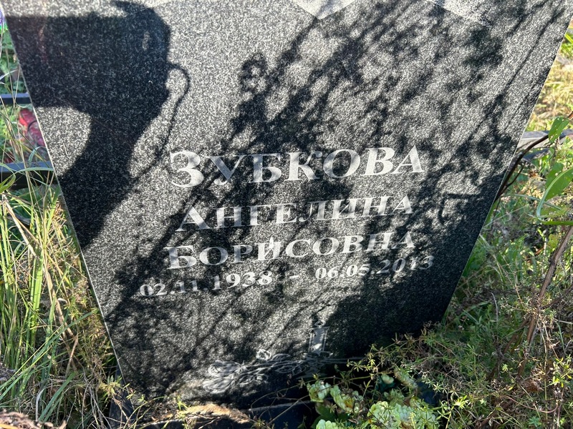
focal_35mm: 26
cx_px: 286
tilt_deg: -38.0
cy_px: 214
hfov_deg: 67.3
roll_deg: -2.0
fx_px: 430
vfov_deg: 53.1
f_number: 1.5
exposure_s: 1/374
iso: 50
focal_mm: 5.7
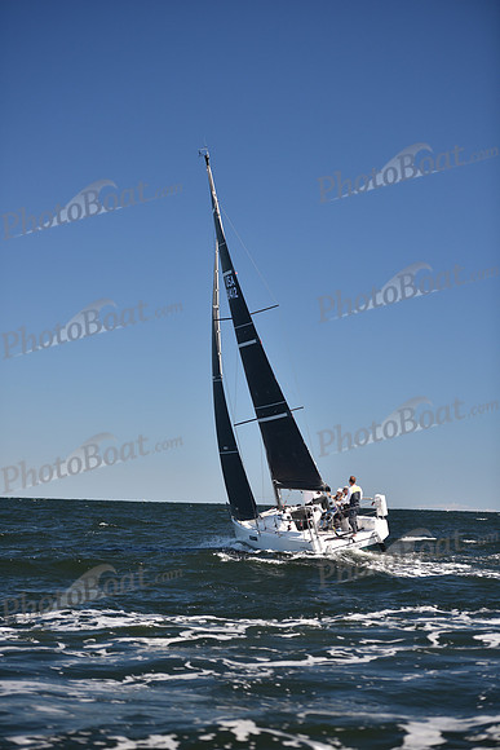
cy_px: 375
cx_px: 250
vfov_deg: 24.8
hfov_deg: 16.7
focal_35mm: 82
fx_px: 1707
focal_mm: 82
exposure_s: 1/1000
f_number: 2.8
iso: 200
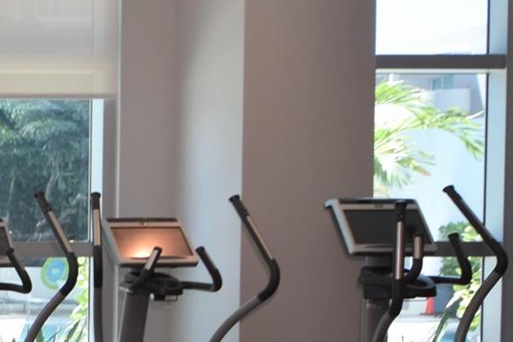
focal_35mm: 71
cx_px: -331
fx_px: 1009
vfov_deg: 19.1
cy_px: 269
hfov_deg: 21.7
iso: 200
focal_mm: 13
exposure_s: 1/100
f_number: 5
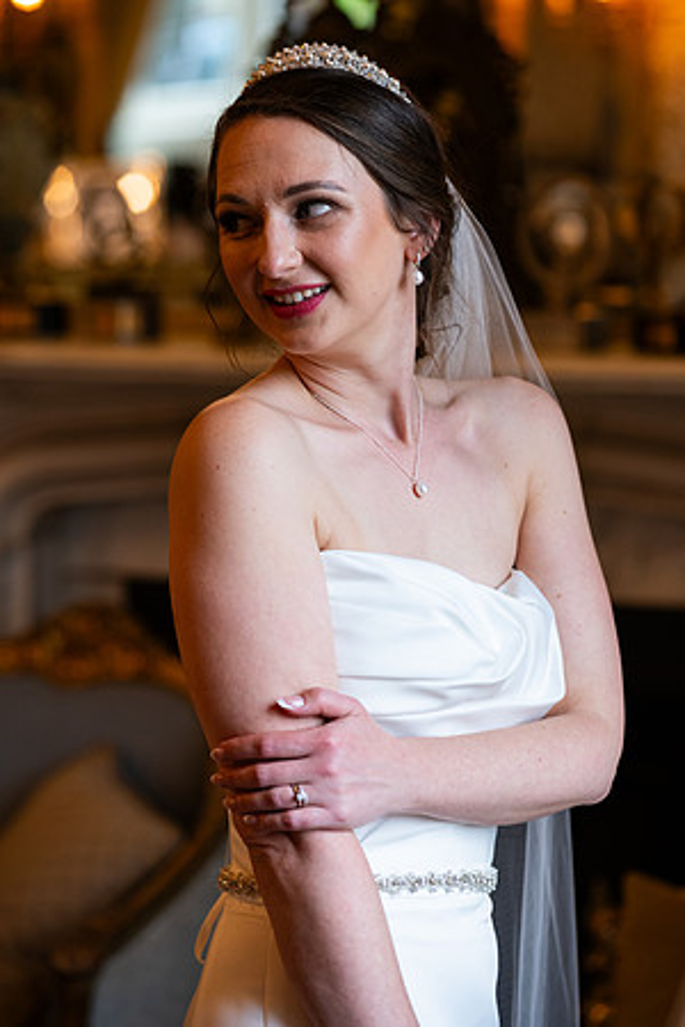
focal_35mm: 120
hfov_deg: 11.4
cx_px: 342
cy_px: 514
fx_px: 3425
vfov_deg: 17.1
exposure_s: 1/160
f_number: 3.5
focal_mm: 120
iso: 500
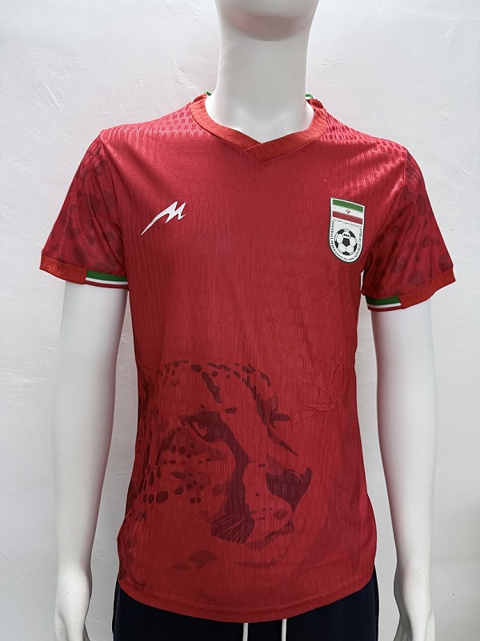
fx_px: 444
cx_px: 240
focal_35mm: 24
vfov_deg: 71.6
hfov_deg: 56.8
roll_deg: -1.7
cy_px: 320
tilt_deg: -6.2
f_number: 1.78
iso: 250
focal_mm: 6.76
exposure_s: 1/50
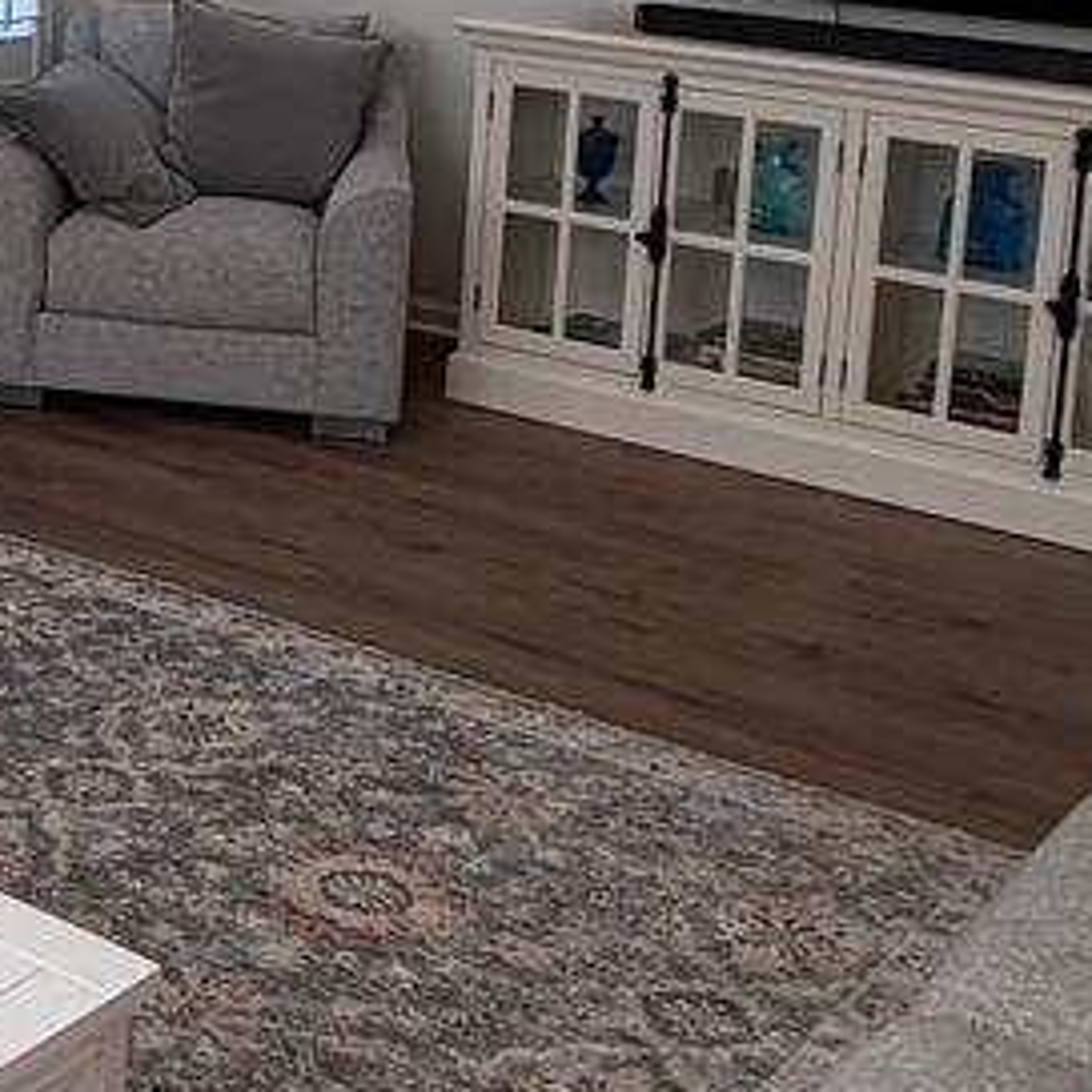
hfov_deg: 23.0
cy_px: 108
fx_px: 2498
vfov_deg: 24.0
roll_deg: -1.1
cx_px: -157
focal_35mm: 70
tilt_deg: -9.0
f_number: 2.2
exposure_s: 1/120
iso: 50
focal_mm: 2.22
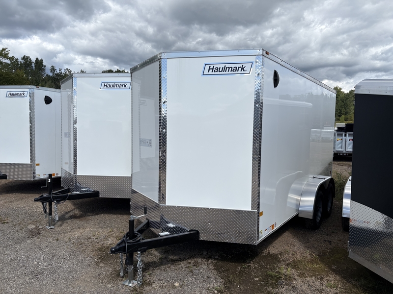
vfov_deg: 53.1
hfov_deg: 67.3
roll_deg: -0.5
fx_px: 295
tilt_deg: -4.3
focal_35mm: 26
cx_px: 196
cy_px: 147
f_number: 1.6
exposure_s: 1/4950
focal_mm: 5.96
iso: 50
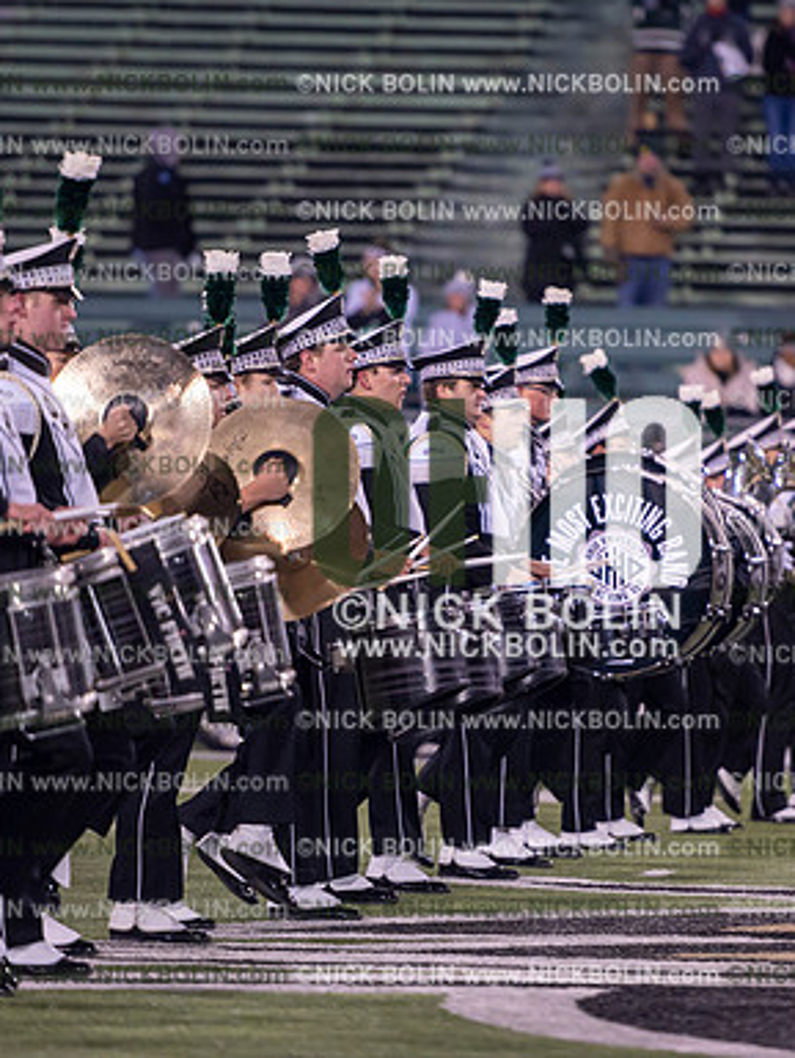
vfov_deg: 6.8
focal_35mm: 290
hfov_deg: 5.1
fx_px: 8875
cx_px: 506
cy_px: 529
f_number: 2.8
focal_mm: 200
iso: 2500
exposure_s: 1/1250
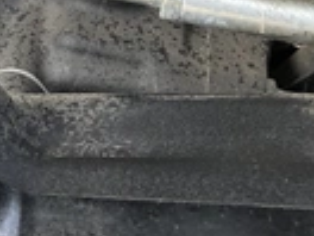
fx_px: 798
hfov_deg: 20.2
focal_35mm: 88
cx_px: -105
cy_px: -88
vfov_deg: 15.8
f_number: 1.8
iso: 32
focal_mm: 3
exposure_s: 1/172
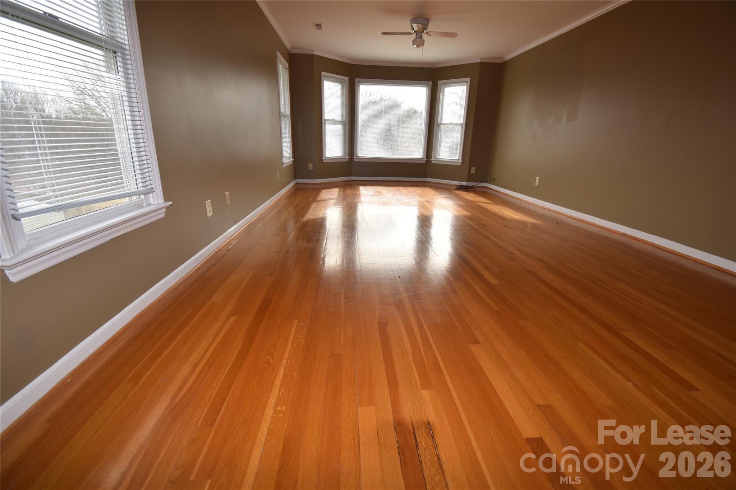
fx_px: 307
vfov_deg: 77.3
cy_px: 245
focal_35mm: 15
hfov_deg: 100.4
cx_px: 368
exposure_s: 1/125
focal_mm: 10
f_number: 5.6
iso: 280
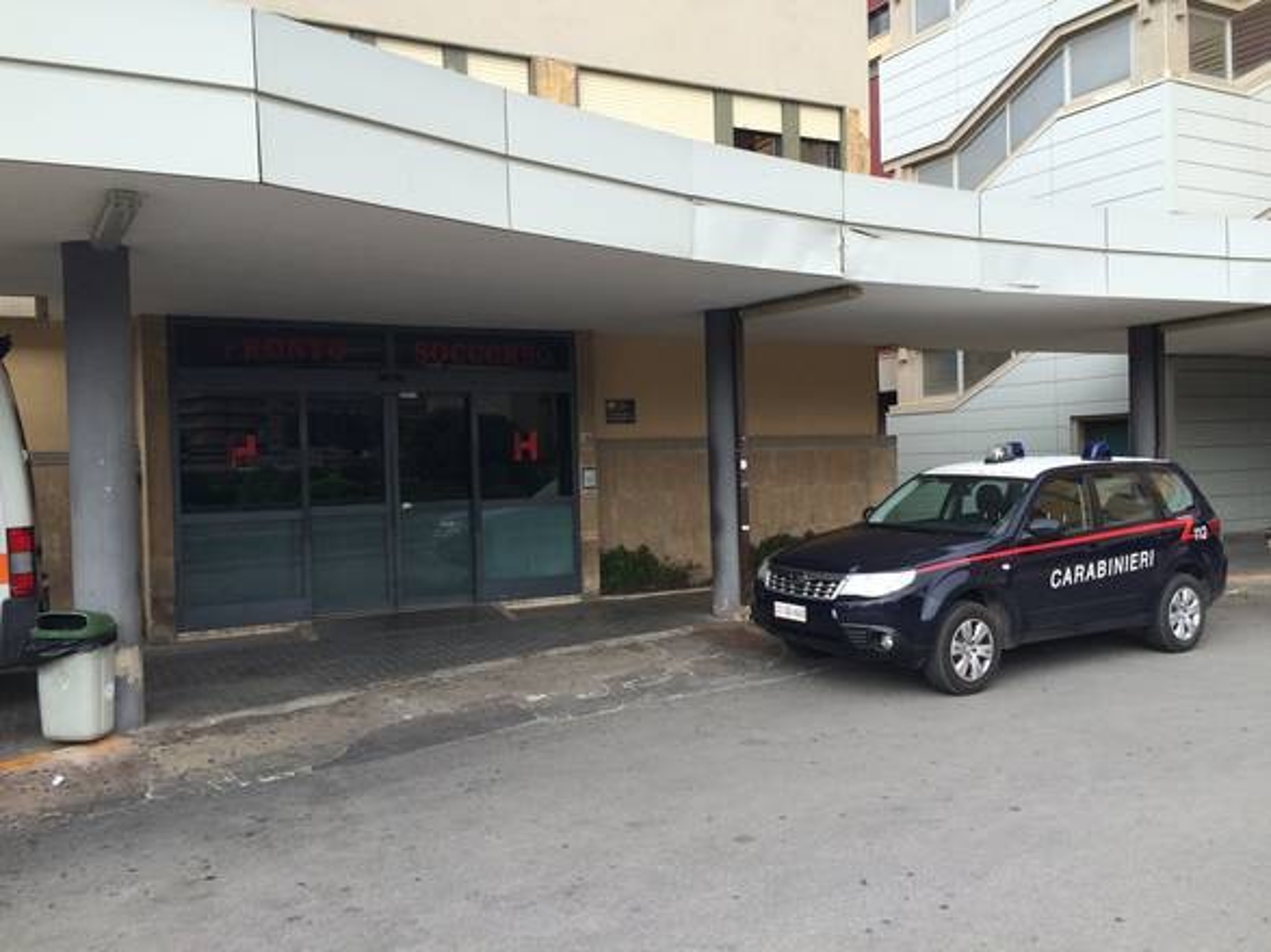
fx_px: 1065
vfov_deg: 48.2
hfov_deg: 61.7
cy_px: 476
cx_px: 636
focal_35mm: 29
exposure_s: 1/1001
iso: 32
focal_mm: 4.15
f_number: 2.2
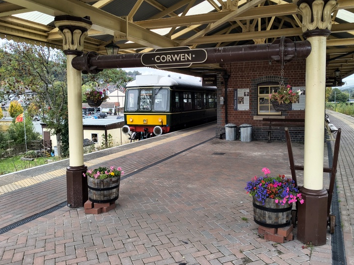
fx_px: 297
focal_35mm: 29
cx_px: 192
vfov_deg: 48.2
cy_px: 119
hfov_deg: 61.6
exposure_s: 1/136
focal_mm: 4.81
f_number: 1.8
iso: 100
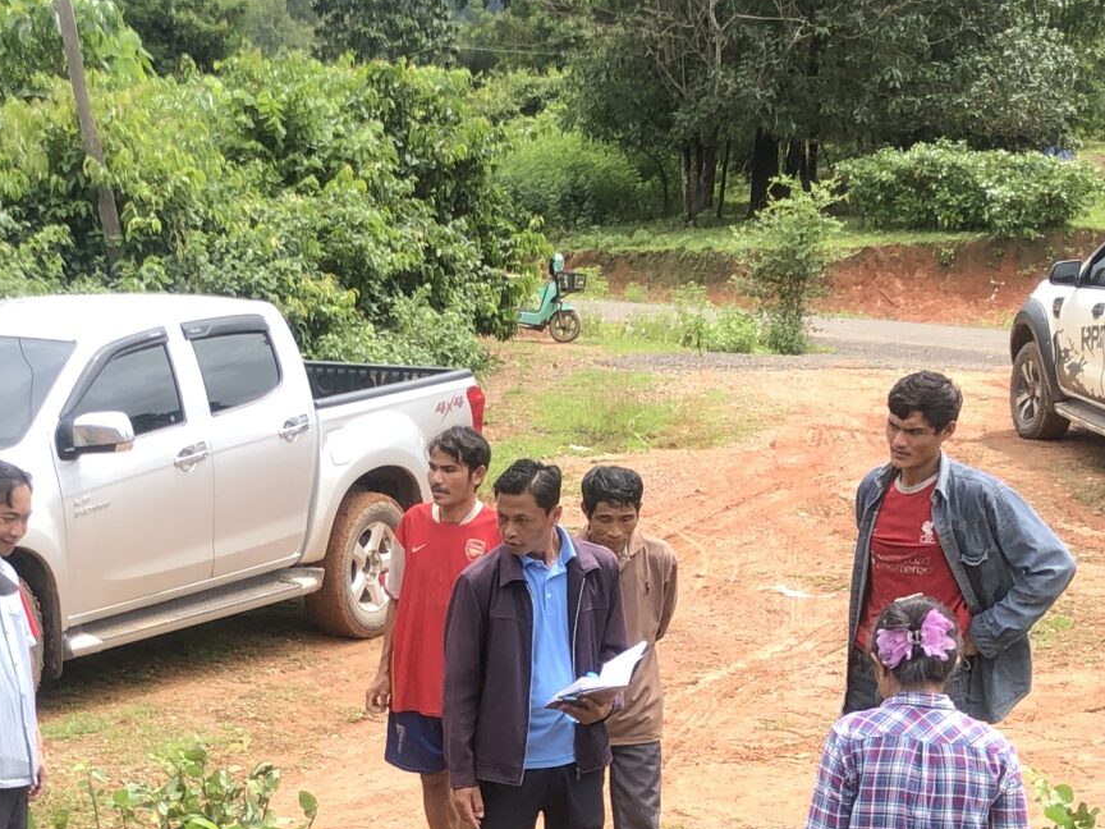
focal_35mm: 83
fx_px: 2649
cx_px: 184
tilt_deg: -11.7
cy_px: 856
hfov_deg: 23.1
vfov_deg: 17.3
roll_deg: +1.7
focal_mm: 4
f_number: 1.8
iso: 20
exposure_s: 1/631
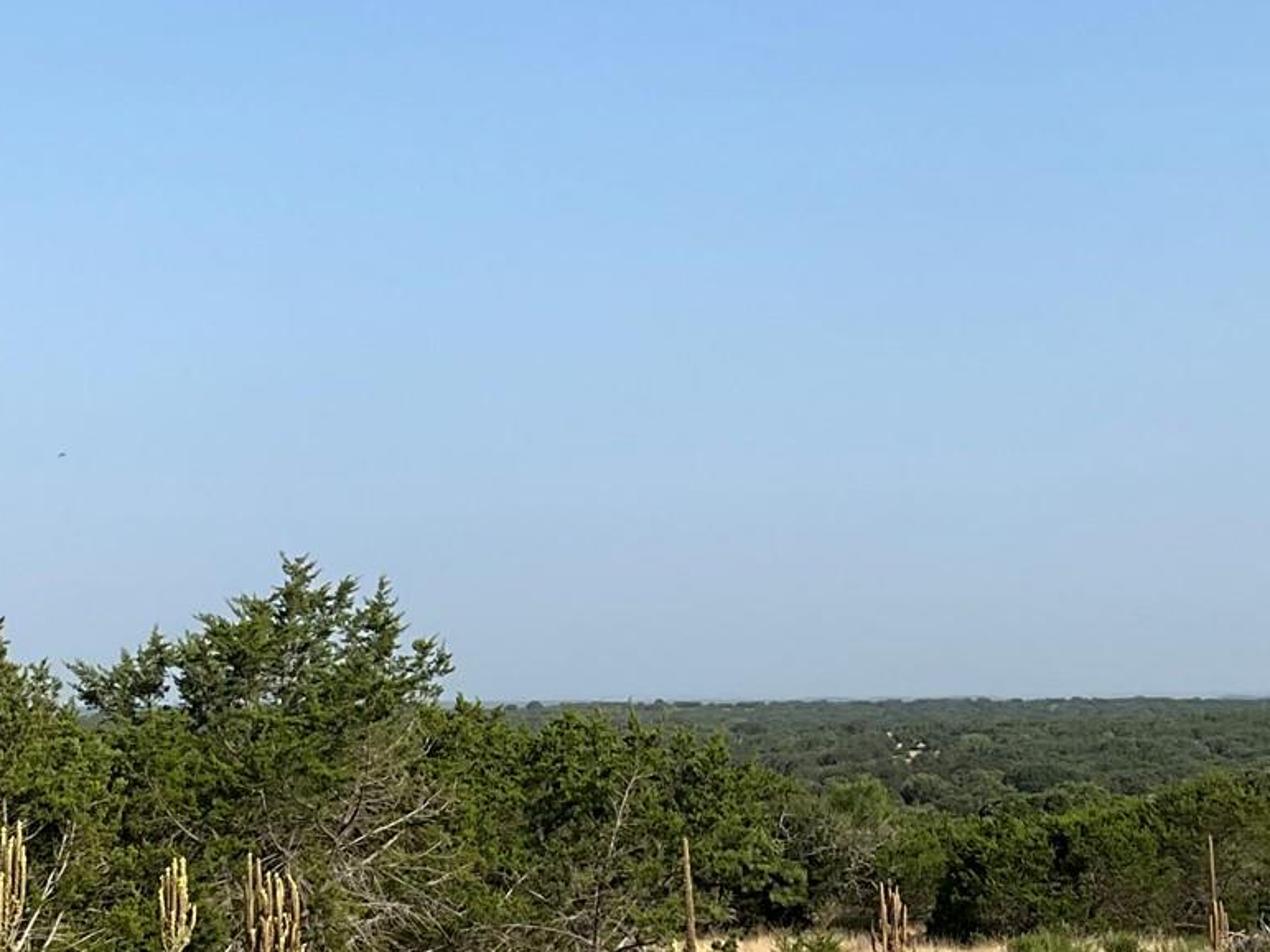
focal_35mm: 77
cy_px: 511
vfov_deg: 19.1
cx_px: 664
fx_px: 2825
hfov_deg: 25.3
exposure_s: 1/2227
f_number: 1.8
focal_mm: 3
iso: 25
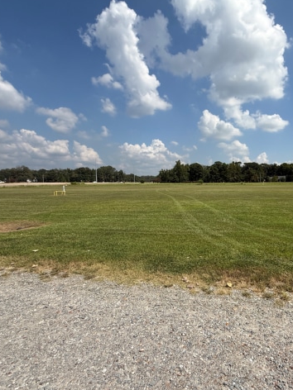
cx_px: 213
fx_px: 214
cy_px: 194
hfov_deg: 65.3
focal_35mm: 19
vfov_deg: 84.7
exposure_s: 1/2717
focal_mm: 2.22
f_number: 2.2
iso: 50
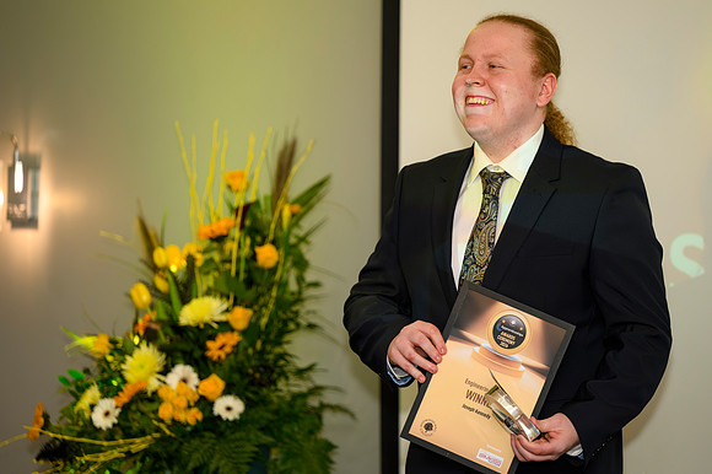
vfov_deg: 8.0
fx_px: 3395
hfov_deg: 12.0
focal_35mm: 172
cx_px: 408
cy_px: 211
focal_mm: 150
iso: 2000
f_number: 2.8
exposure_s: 1/200
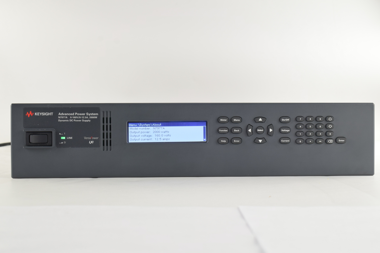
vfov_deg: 25.7
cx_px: 190
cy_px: 126
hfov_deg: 37.9
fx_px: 554
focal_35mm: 52
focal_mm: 35
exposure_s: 1/30
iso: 400
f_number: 10
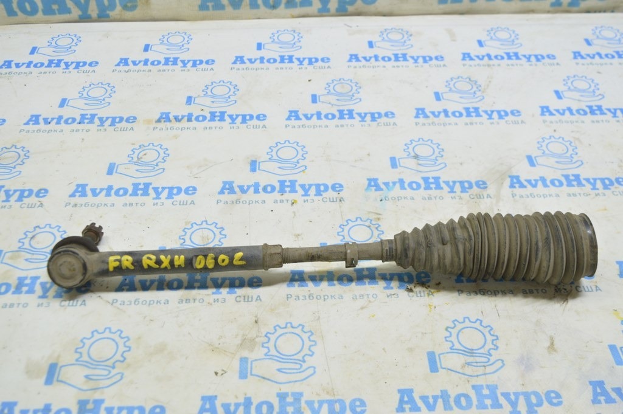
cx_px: 312
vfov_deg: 35.4
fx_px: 648
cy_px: 207
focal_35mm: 38
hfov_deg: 51.3
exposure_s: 1/20
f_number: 5.6
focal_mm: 25
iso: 400
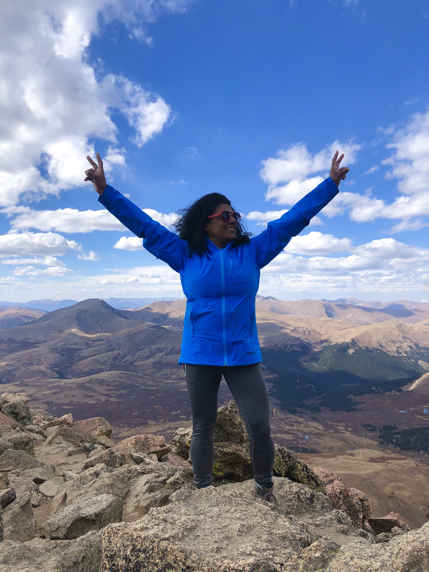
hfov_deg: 49.7
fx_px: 463
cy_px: 286
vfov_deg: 63.4
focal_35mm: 28
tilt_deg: +2.1
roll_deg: +1.2
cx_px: 214
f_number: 1.8
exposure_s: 1/1600
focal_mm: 4
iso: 20
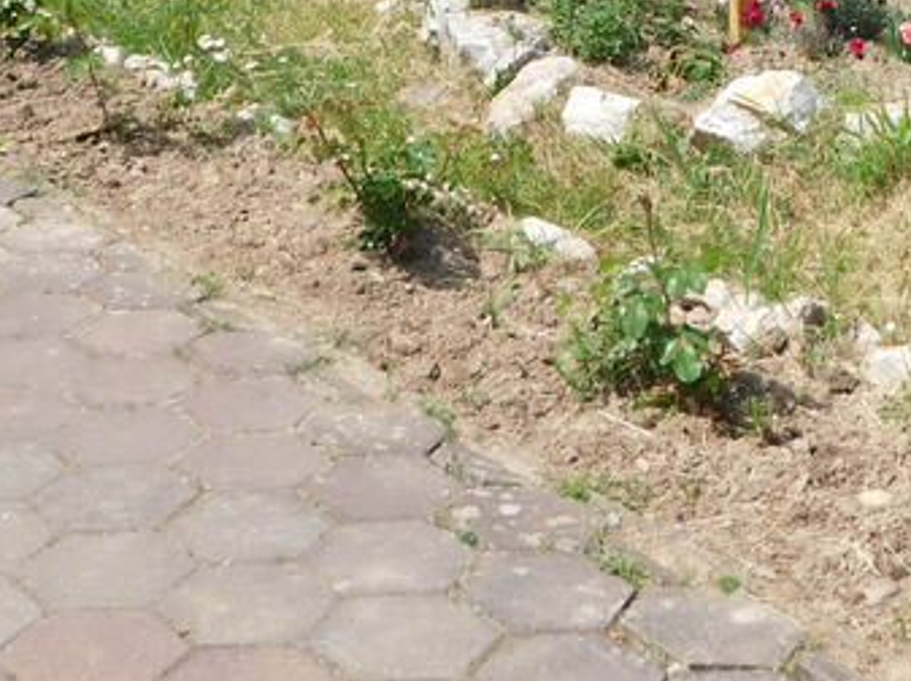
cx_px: 470
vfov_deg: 16.6
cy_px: -284
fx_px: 2156
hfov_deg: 23.9
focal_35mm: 82
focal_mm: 4
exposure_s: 1/1250
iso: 125
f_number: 3
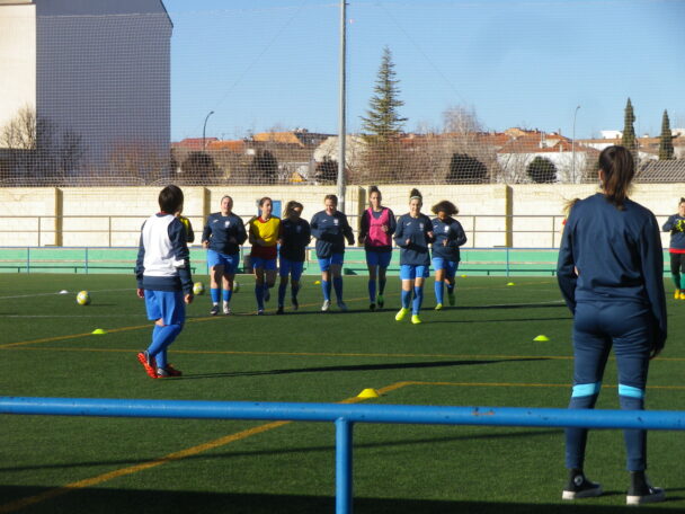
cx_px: 342
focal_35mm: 107
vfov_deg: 13.8
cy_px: 257
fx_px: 2117
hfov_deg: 18.4
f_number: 5.1
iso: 80
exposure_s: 1/500
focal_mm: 19.1
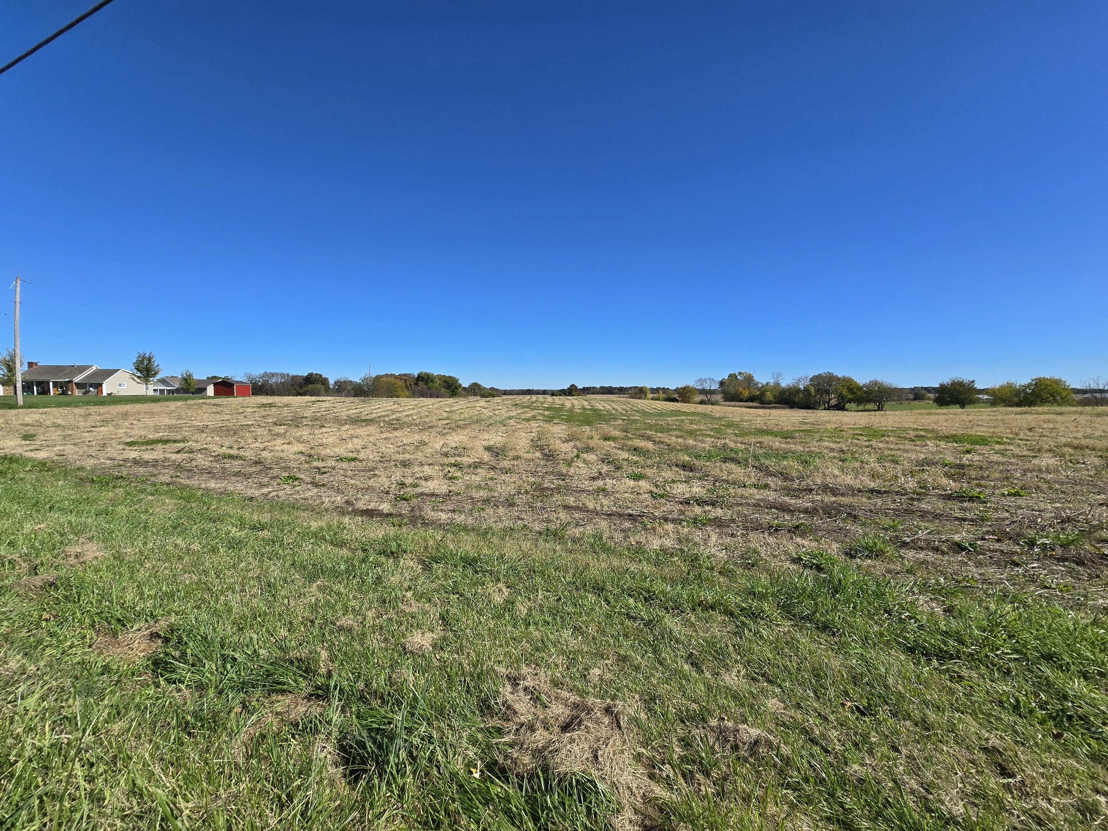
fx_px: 416
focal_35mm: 13
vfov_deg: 89.9
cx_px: 554
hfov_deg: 106.2
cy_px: 416
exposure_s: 1/2828
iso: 50
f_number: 2.2
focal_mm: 2.2
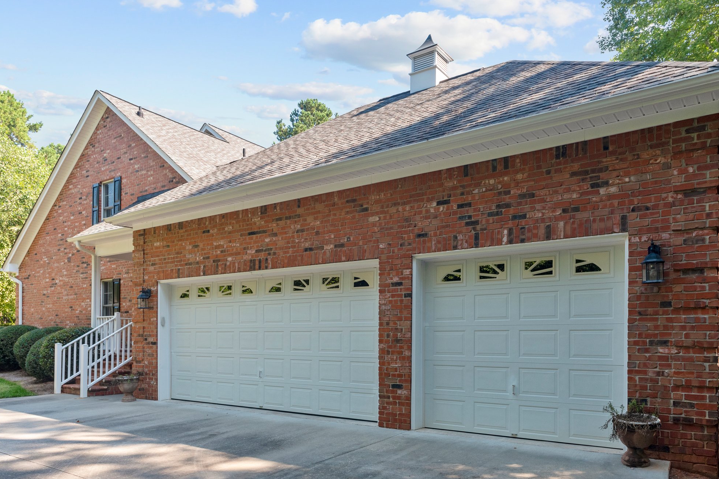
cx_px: 372
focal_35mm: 25
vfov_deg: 51.3
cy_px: 243
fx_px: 499
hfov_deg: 71.5
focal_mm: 24
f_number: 8
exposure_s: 1/320
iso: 800
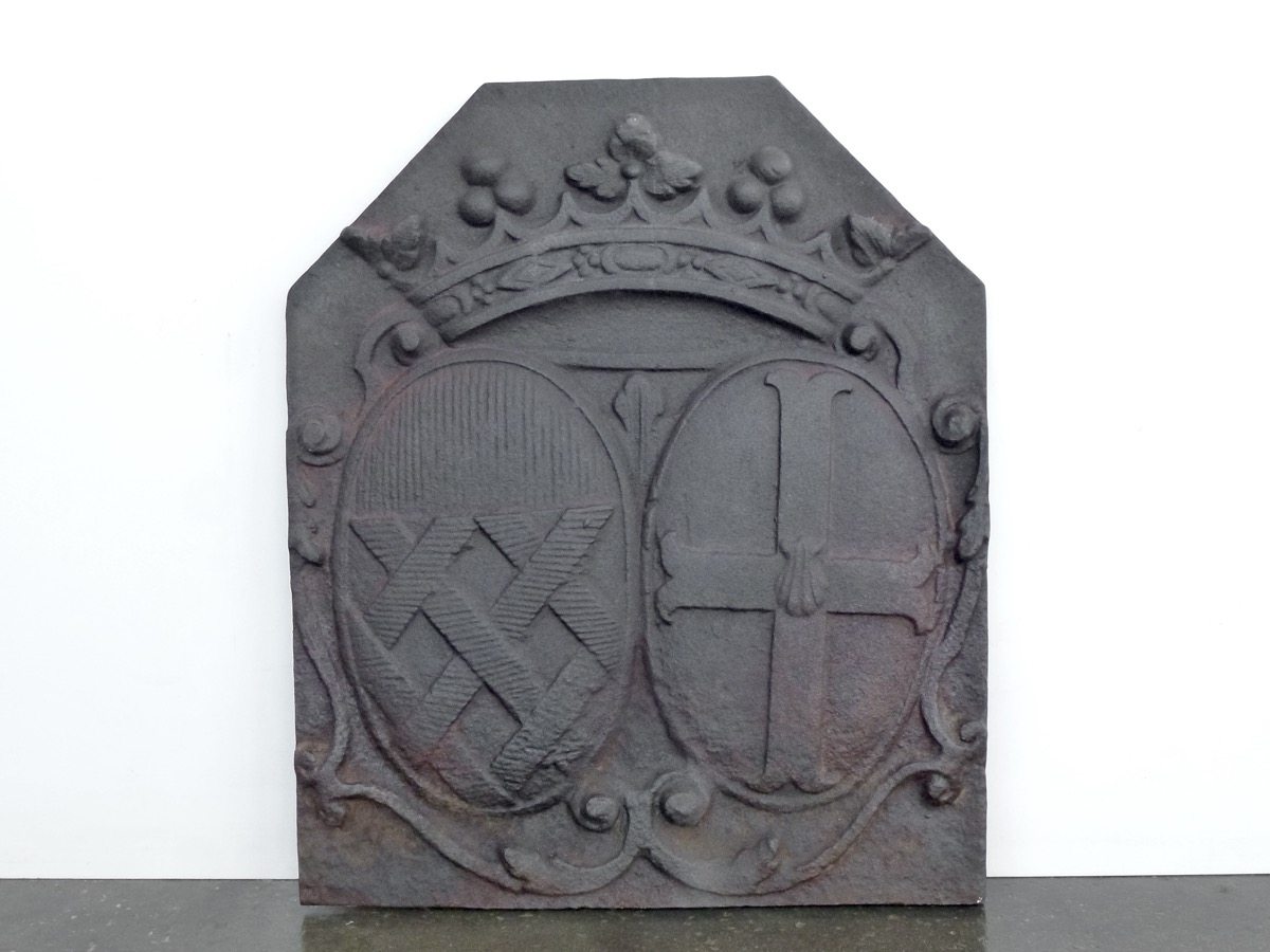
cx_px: 635
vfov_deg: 32.2
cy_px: 476
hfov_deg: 42.1
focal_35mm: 45
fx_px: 1651
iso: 400
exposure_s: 1/50
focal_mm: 8
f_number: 4
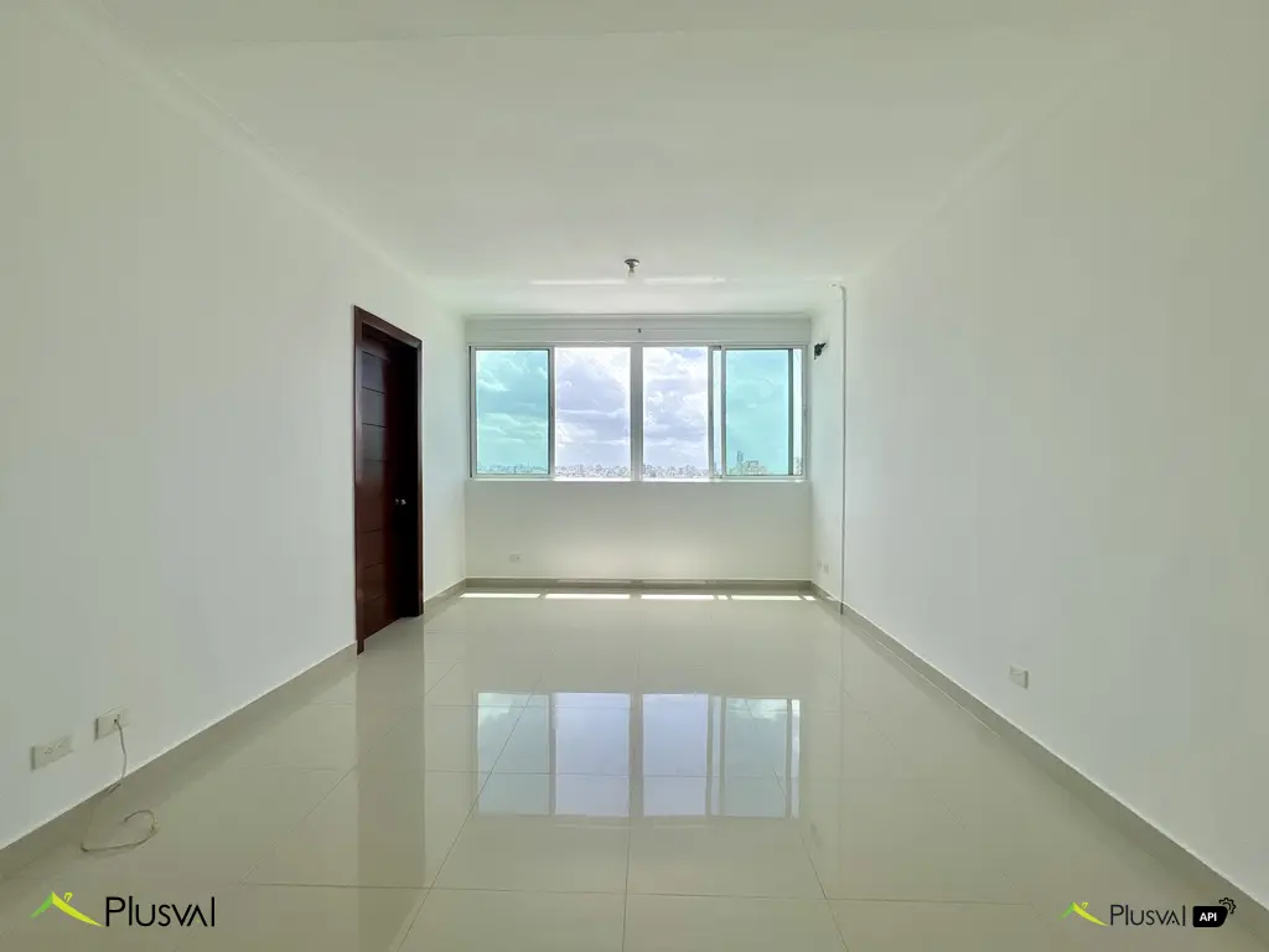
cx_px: 634
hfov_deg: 106.2
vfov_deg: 89.9
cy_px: 476
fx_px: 477
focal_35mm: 13
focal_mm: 1.57
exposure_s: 1/1376
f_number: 1.8
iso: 32
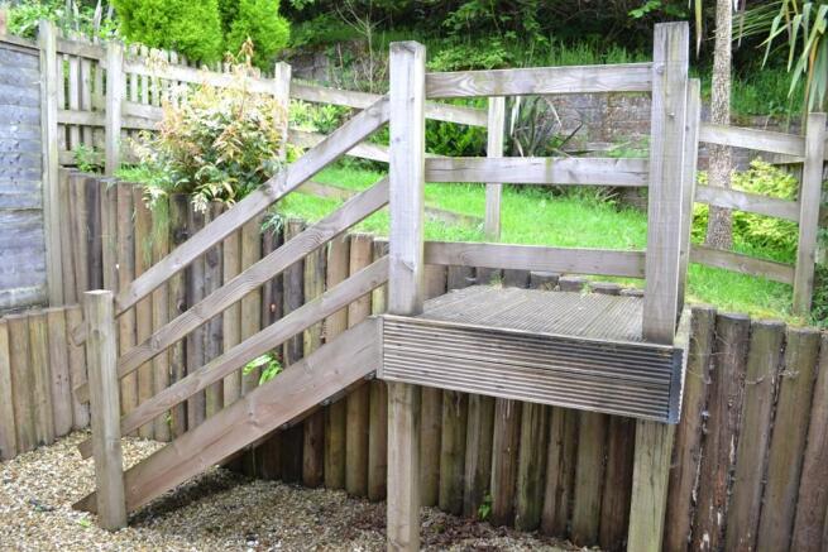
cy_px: 276
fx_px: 621
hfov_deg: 67.4
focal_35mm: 27
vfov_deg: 48.0
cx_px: 414
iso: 400
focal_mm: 18
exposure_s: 1/60
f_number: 3.5
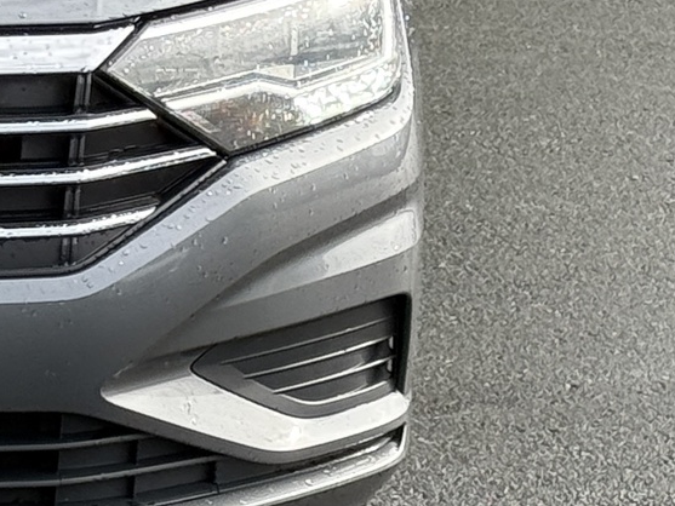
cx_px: -453
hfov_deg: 7.8
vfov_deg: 6.0
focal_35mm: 248
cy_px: 17
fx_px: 4837
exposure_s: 1/1100
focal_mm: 6.76
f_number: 1.78
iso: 80
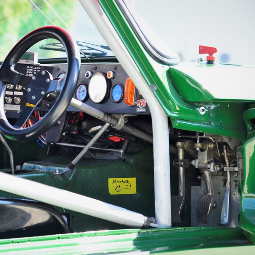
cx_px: 76
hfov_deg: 15.0
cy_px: 130
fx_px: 967
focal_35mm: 116
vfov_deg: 15.0
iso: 200
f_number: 5
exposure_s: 1/100
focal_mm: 86
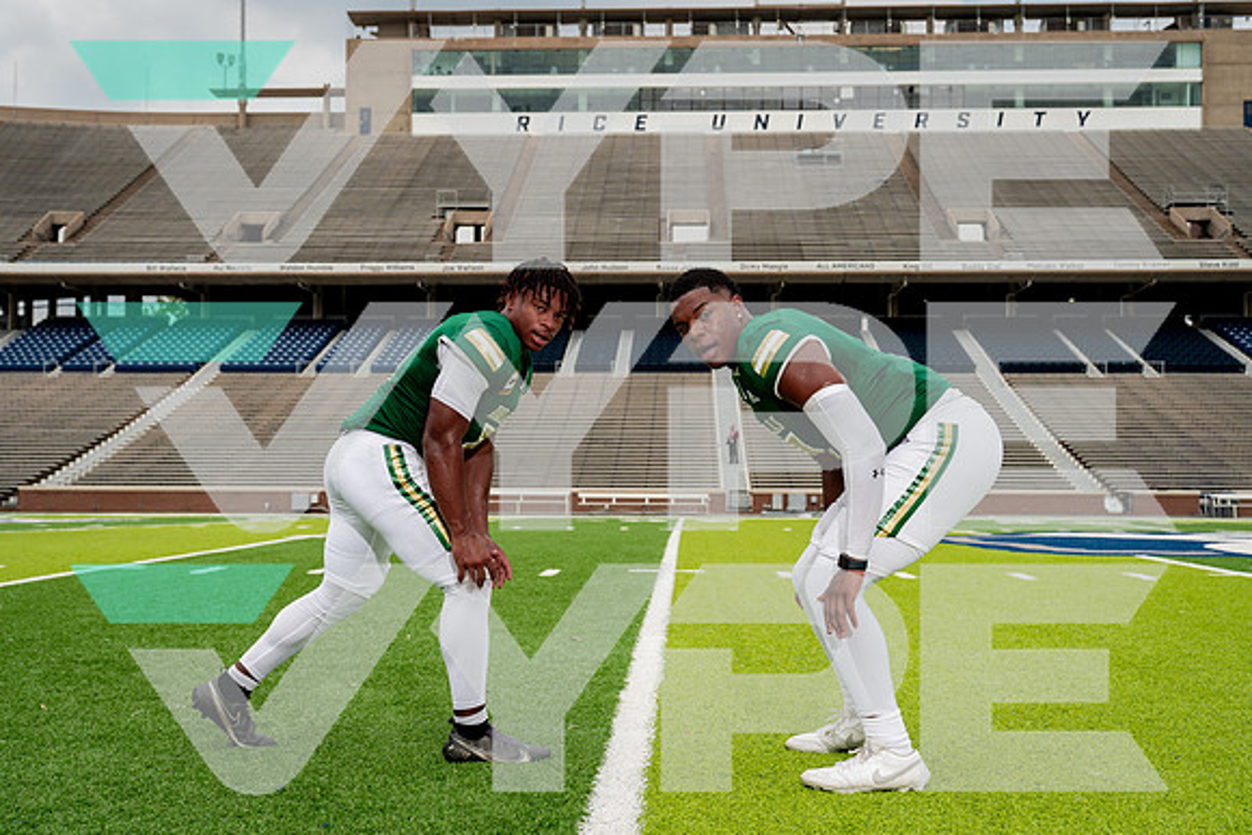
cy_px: 418
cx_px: 626
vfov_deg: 34.1
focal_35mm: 39
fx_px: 1364
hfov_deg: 49.3
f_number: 5
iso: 100
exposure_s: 1/640
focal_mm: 38
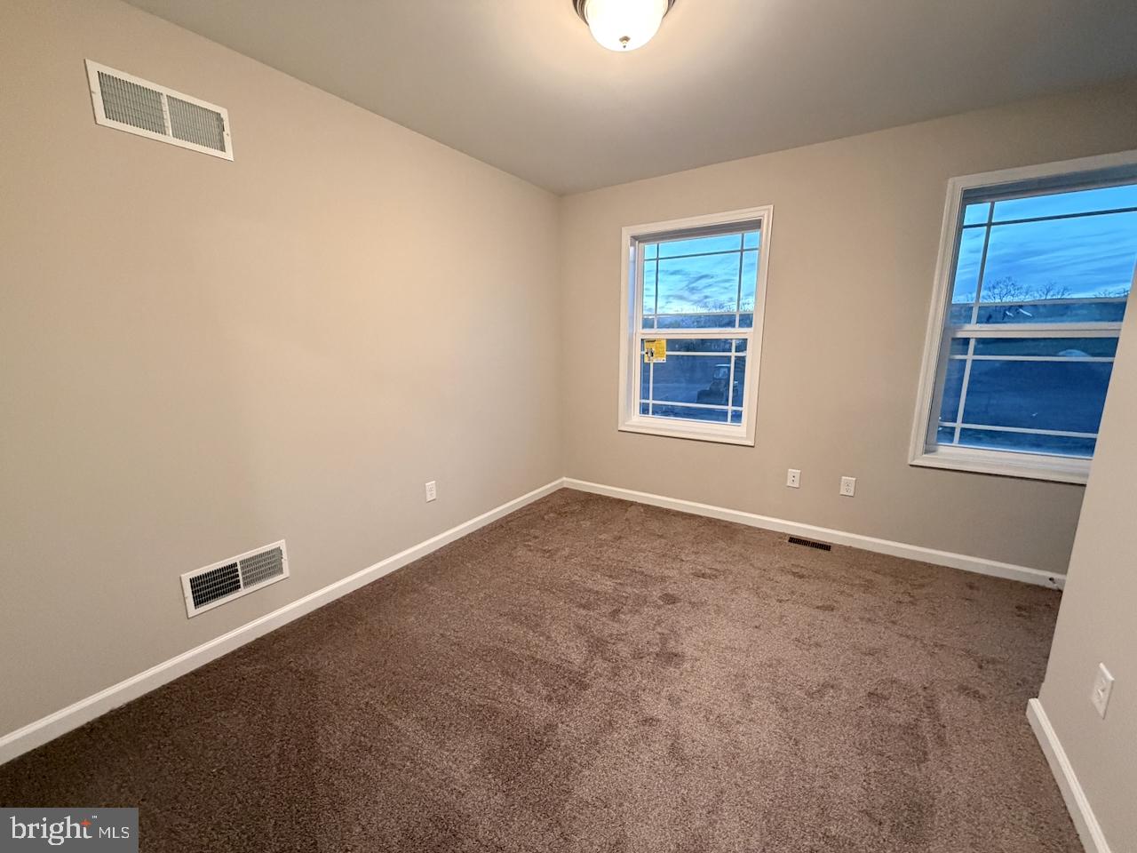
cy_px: 426
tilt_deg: -11.8
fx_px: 460
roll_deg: +0.4
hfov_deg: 102.1
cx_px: 568
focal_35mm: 14
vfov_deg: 85.7
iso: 500
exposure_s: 1/60
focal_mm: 2.22
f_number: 2.2
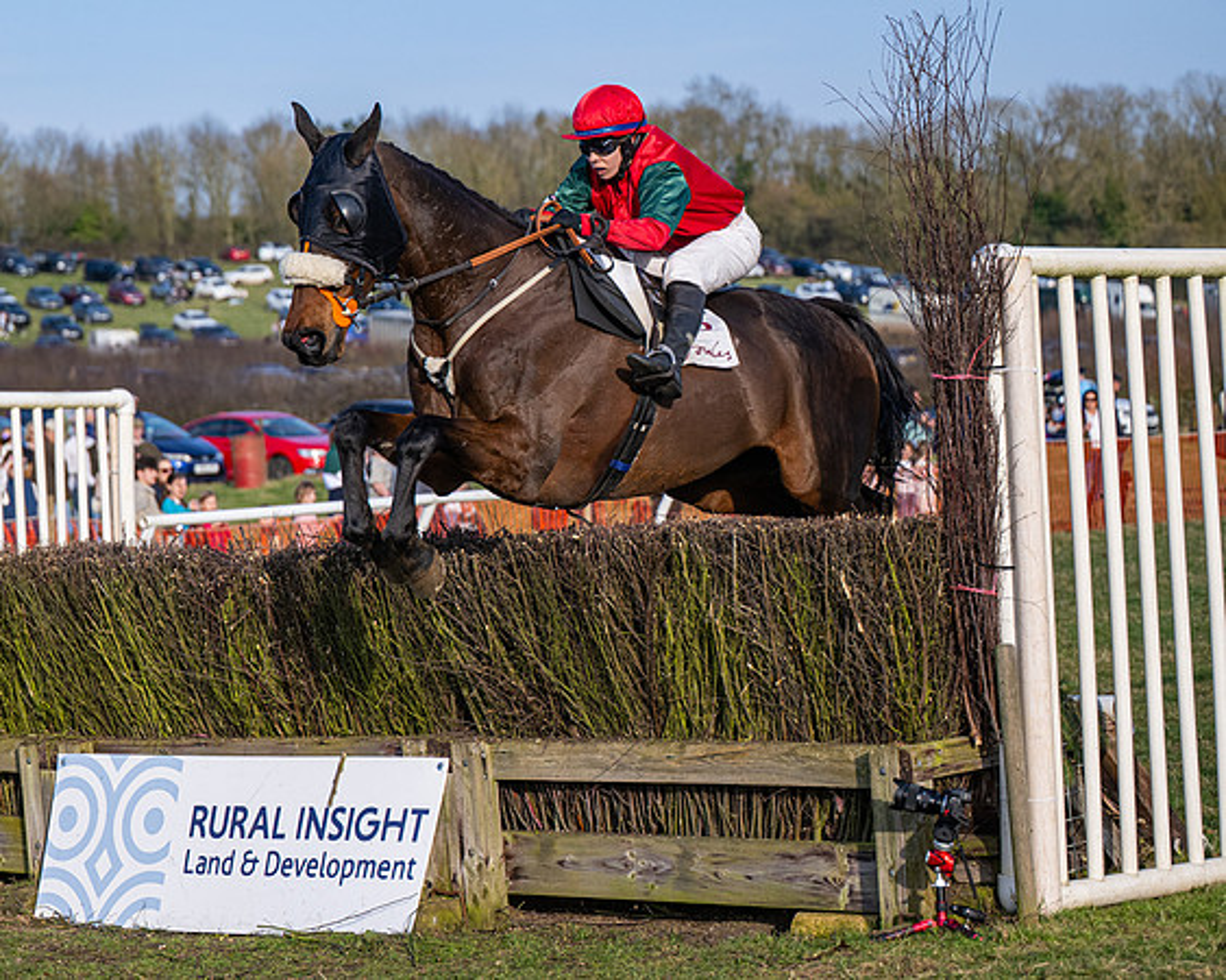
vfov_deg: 15.3
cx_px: 473
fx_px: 3634
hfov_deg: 19.1
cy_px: 390
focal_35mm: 100
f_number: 2.8
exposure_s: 1/5000
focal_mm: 70
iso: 400
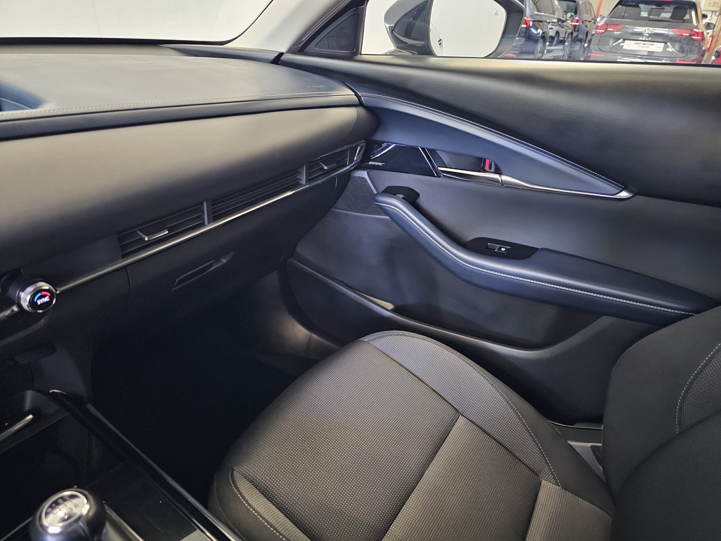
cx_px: 360
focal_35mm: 23
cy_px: 270
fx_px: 479
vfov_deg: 58.9
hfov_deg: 73.9
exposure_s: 1/17.2
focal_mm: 6.3
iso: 1250
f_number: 1.7
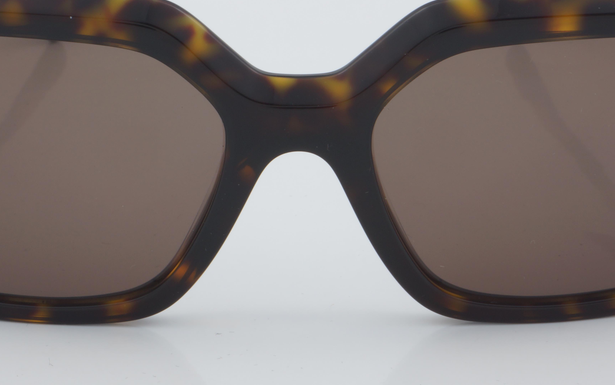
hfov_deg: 14.2
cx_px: 299
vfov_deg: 8.9
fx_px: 2462
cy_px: 133
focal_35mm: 147
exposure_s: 1/4
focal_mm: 55
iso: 100
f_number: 32
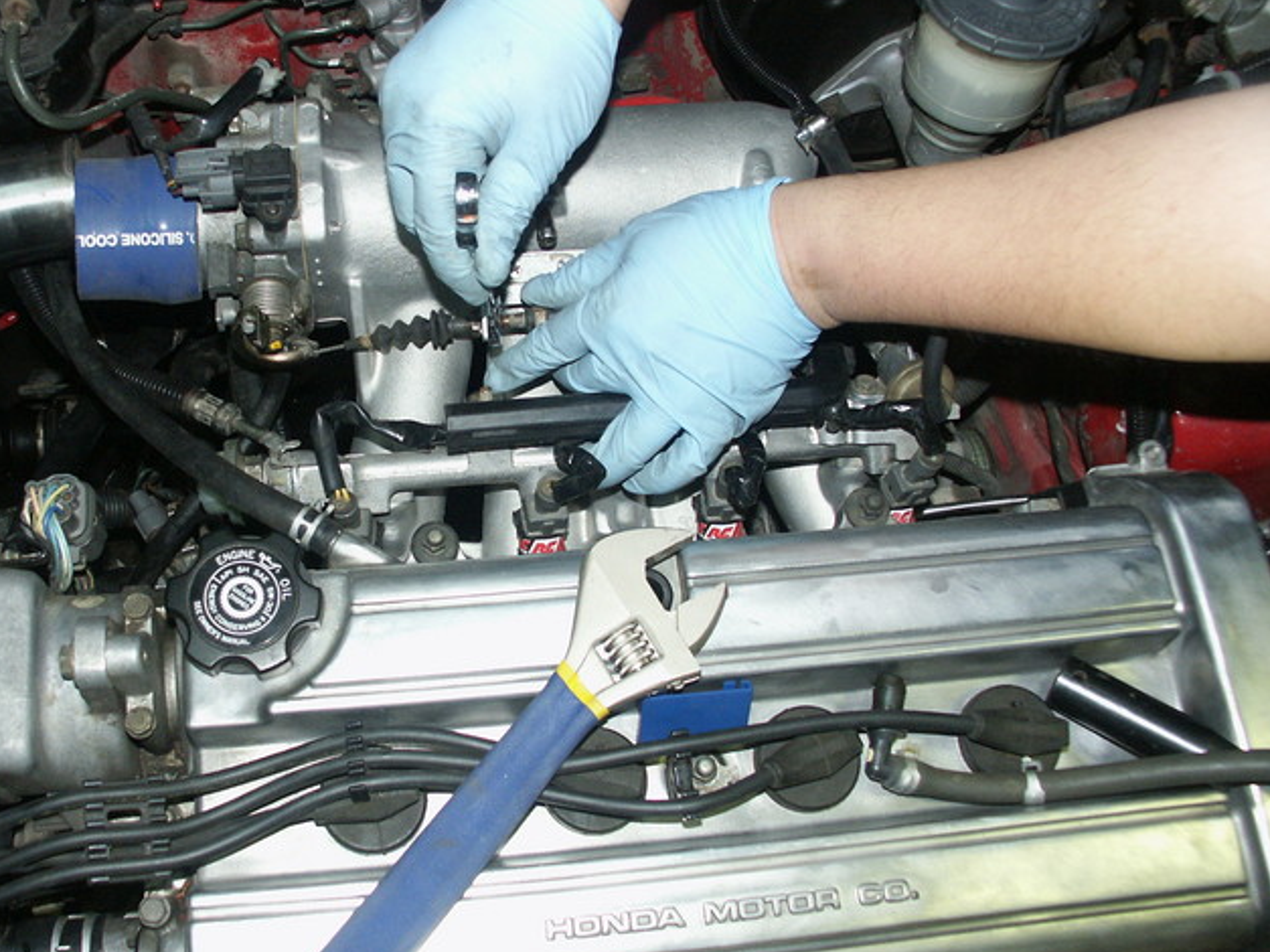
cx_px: 464
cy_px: 454
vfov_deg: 38.6
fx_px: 1357
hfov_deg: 49.6
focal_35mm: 37
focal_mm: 7.65
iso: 200
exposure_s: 1/45
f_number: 2.8
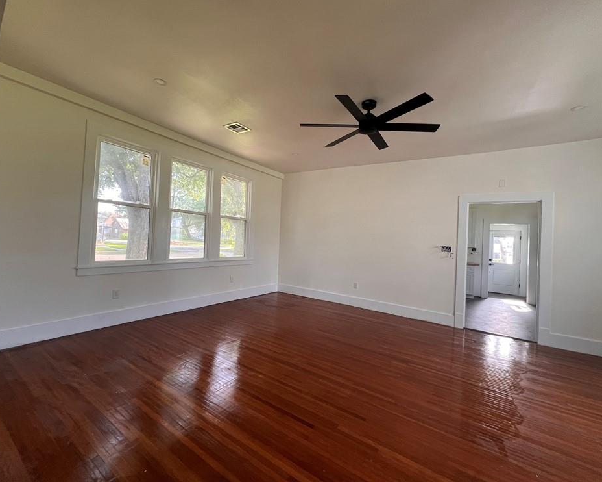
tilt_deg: +1.3
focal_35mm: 14
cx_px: 292
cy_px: 233
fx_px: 249
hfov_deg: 100.7
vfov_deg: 87.9
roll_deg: -2.7
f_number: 1.8
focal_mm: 1.57
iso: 125
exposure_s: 1/99
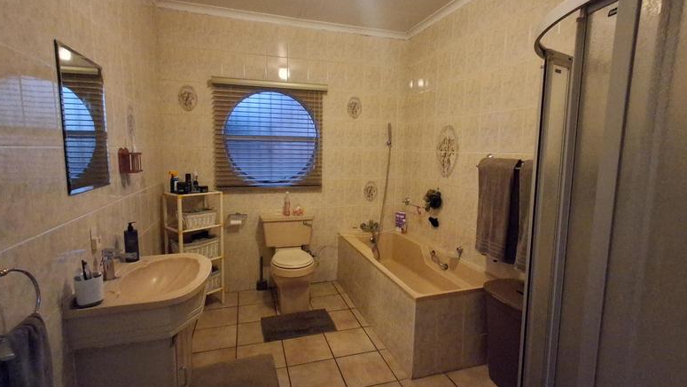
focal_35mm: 18
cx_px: 348
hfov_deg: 92.7
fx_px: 328
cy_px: 189
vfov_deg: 61.0
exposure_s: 1/25
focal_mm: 1.64
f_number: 2.2
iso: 800
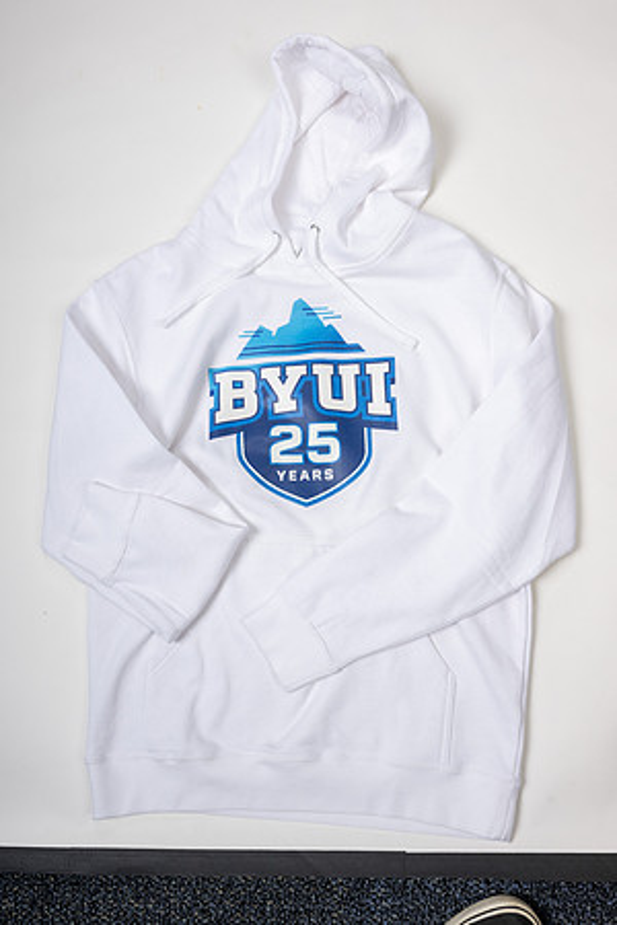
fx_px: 797
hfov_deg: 42.3
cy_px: 462
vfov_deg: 60.3
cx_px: 308
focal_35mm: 31
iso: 100
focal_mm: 31
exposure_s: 1/160
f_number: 8
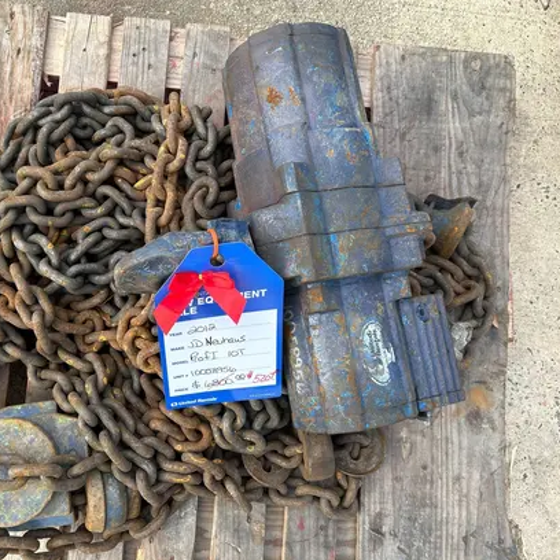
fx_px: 567
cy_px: 279
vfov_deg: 52.5
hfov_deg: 51.7
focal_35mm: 31
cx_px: 195
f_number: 1.5
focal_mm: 5.7
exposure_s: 1/753
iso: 50
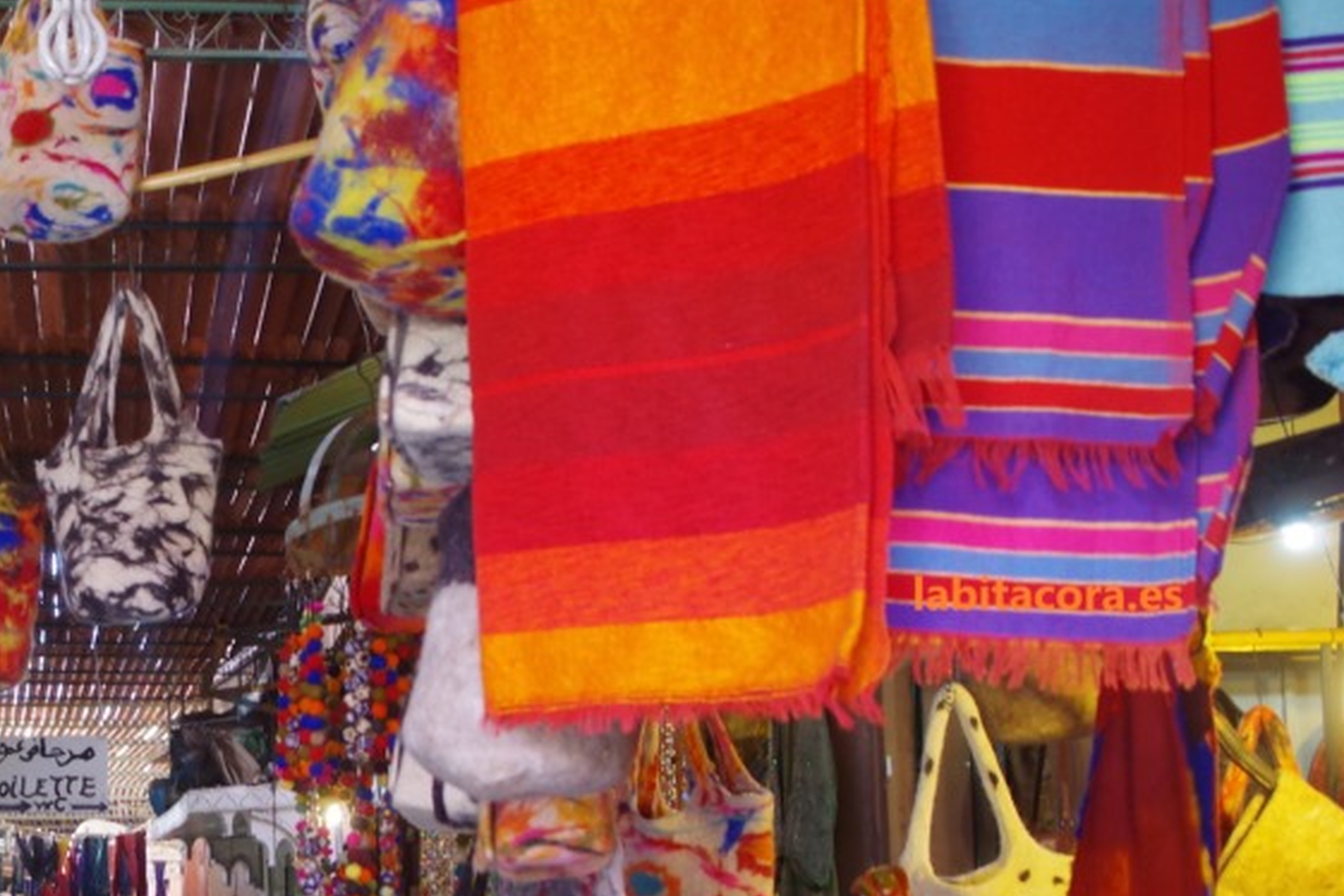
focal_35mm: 65
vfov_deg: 20.6
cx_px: 62
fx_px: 2426
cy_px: 747
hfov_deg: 29.3
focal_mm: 18
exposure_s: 1/13
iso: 400
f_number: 3.5
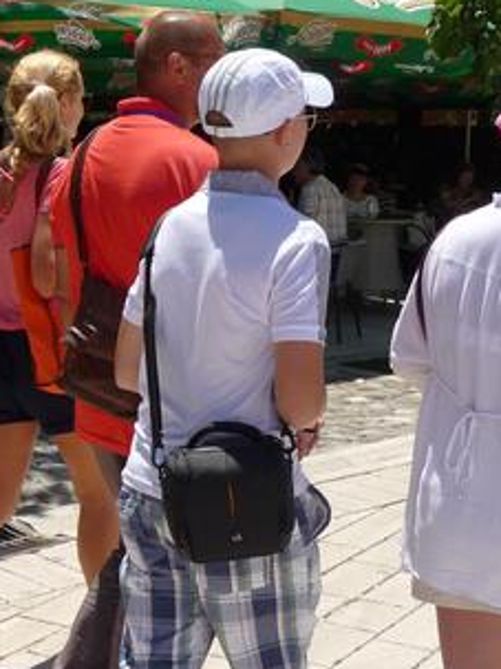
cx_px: 84
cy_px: 393
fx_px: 1429
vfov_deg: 26.3
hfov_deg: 19.6
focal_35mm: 74
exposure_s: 1/1000
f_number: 3.5
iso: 100
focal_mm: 5.3
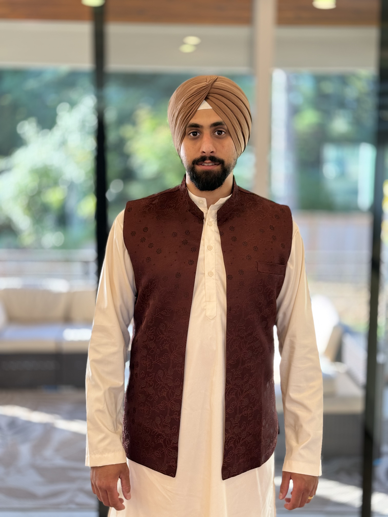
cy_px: 258
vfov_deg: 39.7
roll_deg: -0.8
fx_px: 717
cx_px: 194
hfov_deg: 30.3
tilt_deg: -7.2
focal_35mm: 48
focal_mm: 6.76
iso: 100
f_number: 1.78
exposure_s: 1/120
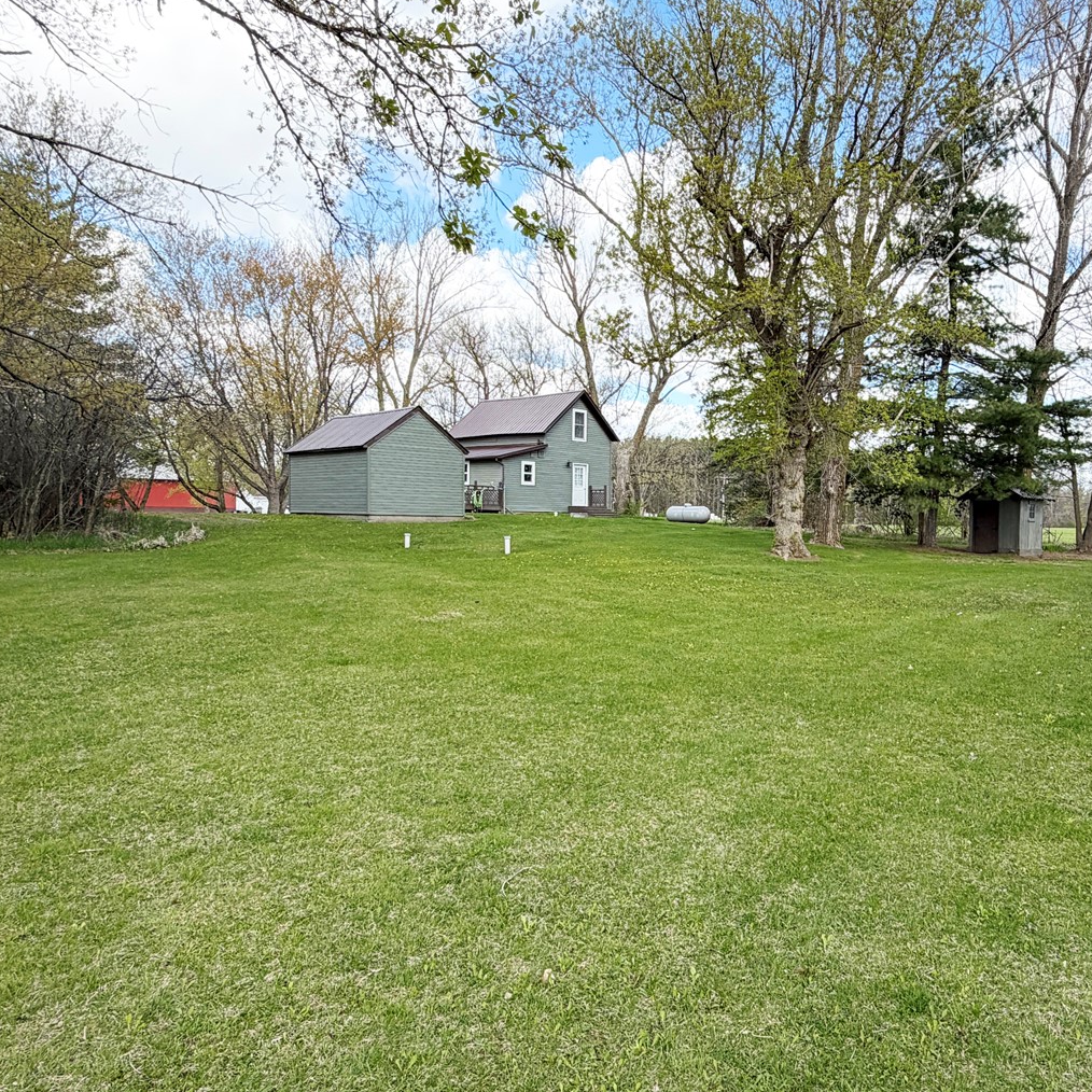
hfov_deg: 62.0
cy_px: 556
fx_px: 892
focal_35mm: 25
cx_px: 689
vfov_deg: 62.9
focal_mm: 2.22
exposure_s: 1/514
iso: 40
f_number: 2.2
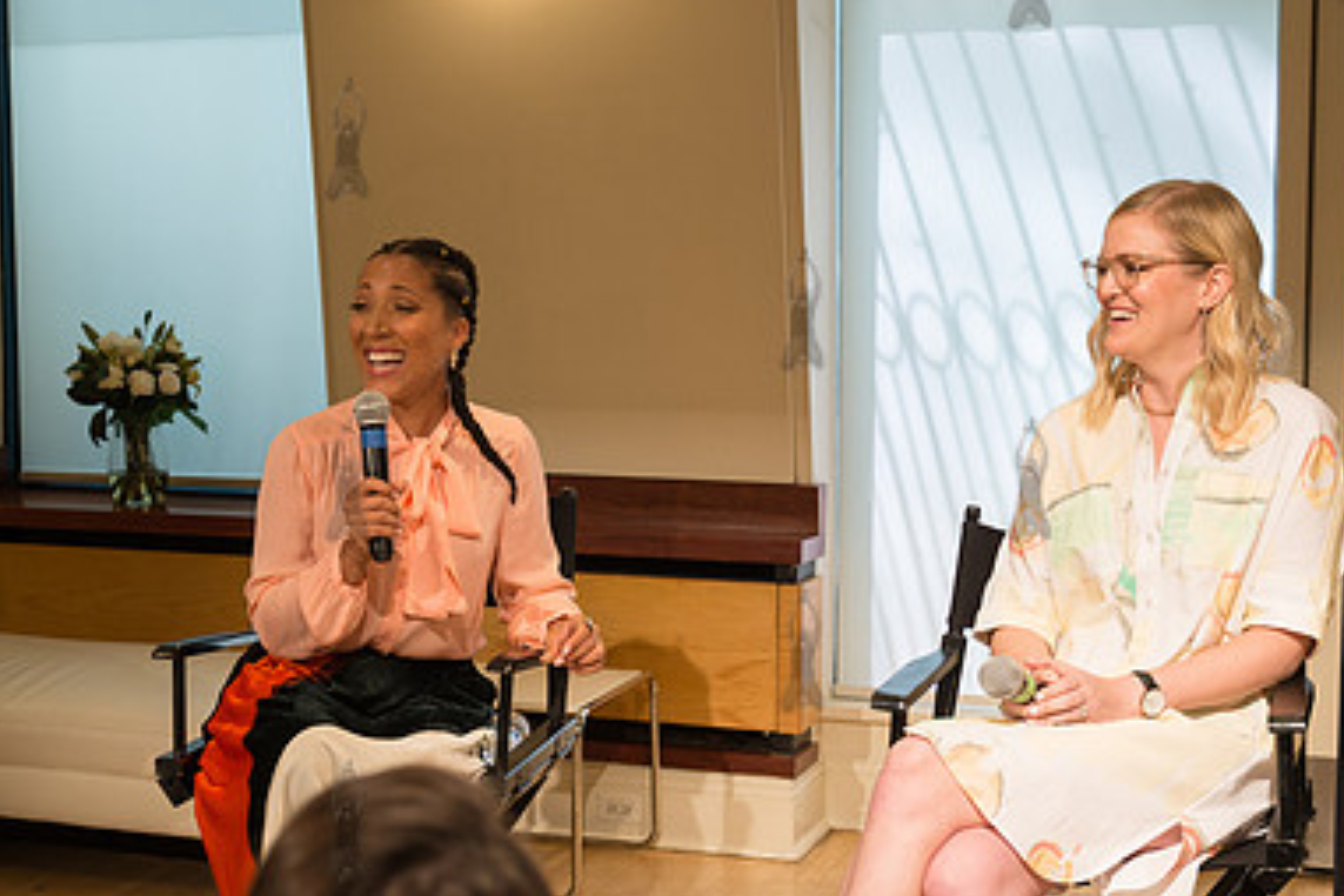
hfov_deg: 30.9
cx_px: 346
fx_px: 2389
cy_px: 478
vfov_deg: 21.2
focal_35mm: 64
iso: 1000
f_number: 4
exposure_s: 1/125
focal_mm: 42
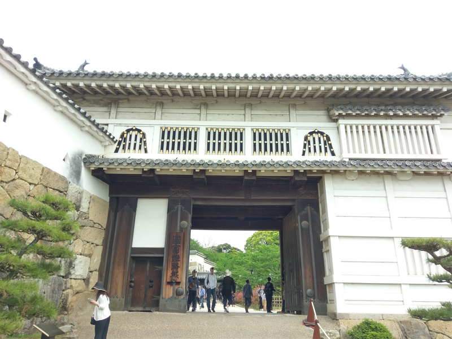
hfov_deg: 67.3
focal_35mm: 26
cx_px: 226
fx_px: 339
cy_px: 170
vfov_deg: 53.1
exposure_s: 1/183
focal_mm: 4.58
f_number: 1.8
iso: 100
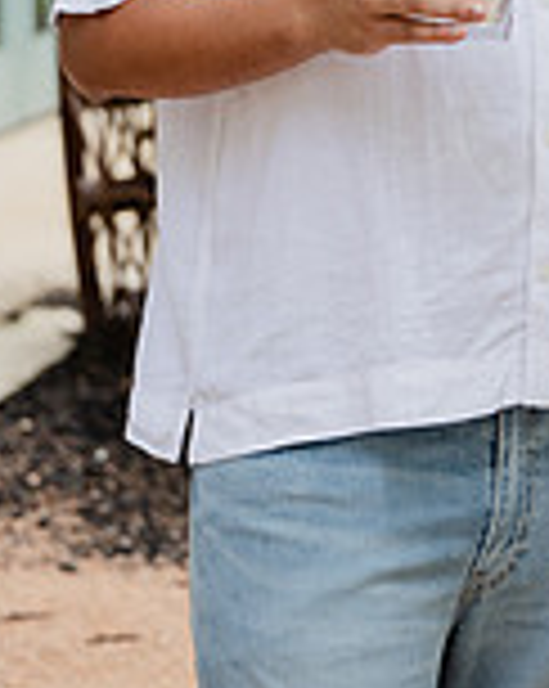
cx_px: 608
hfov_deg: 8.8
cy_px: -18
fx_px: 3541
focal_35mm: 174
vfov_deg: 11.0
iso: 400
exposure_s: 1/200
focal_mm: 63
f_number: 3.2
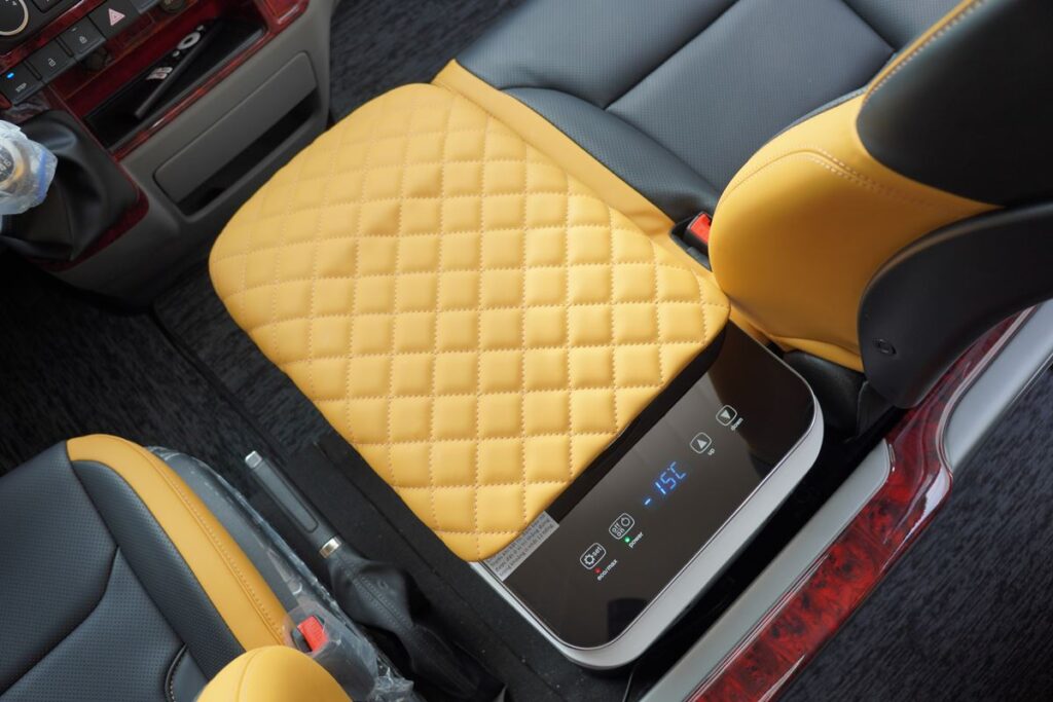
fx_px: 873
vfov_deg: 43.8
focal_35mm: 30
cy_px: 351
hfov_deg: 62.2
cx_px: 526
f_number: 2.8
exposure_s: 1/160
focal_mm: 19.9
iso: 160
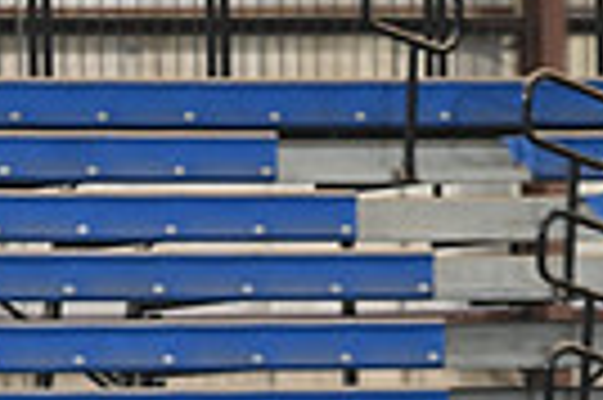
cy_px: 834
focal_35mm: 865
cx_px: 158
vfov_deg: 1.6
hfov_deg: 2.4
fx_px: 14471
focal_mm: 200
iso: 2500
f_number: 4
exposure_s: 1/250
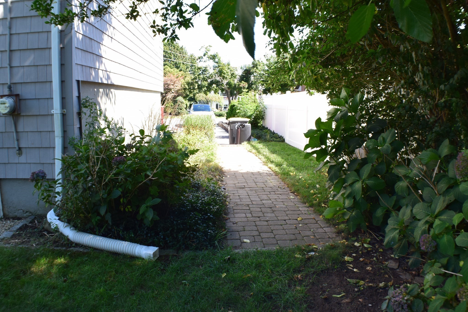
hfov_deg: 57.2
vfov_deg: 40.0
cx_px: 234
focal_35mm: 33
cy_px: 156
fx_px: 429
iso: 400
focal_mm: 22
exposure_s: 1/125
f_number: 9
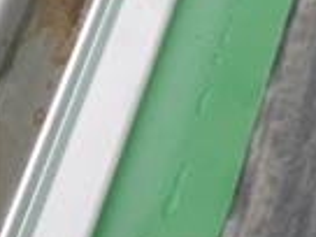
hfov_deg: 11.7
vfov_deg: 10.5
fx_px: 1287
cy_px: 46
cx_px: 733
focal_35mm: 141
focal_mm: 15
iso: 320
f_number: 3.5
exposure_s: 1/125
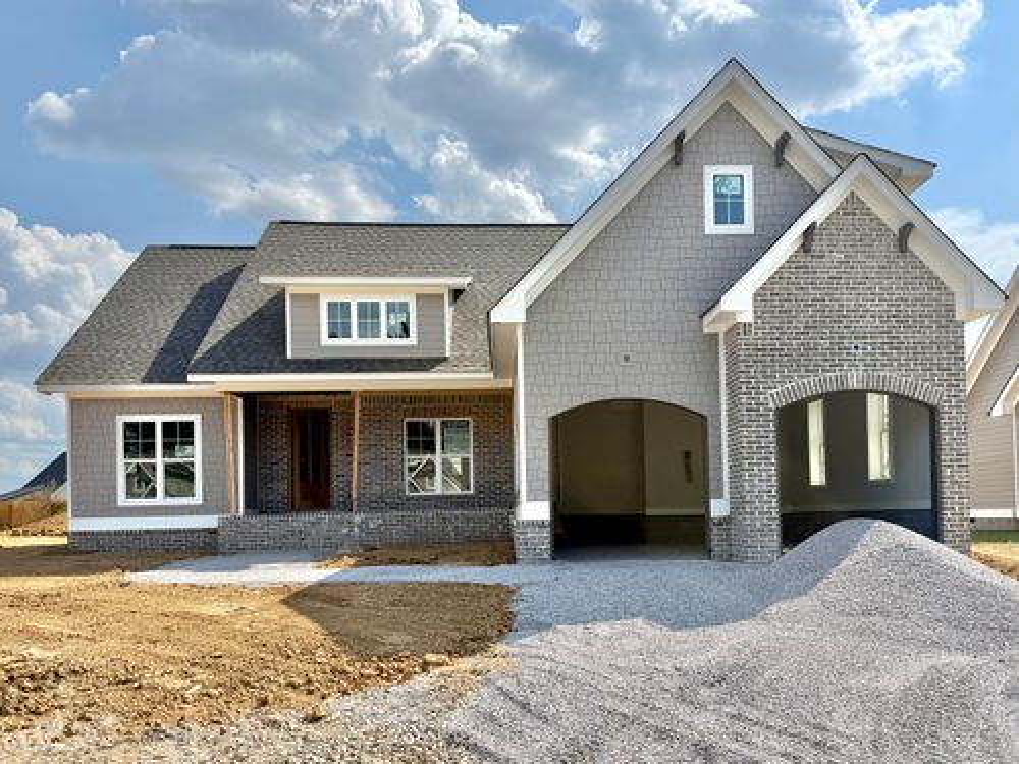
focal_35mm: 24
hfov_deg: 71.6
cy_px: 382
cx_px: 510
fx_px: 706
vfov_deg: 56.8
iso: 125
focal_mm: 6.76
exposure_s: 1/10309
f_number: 1.78
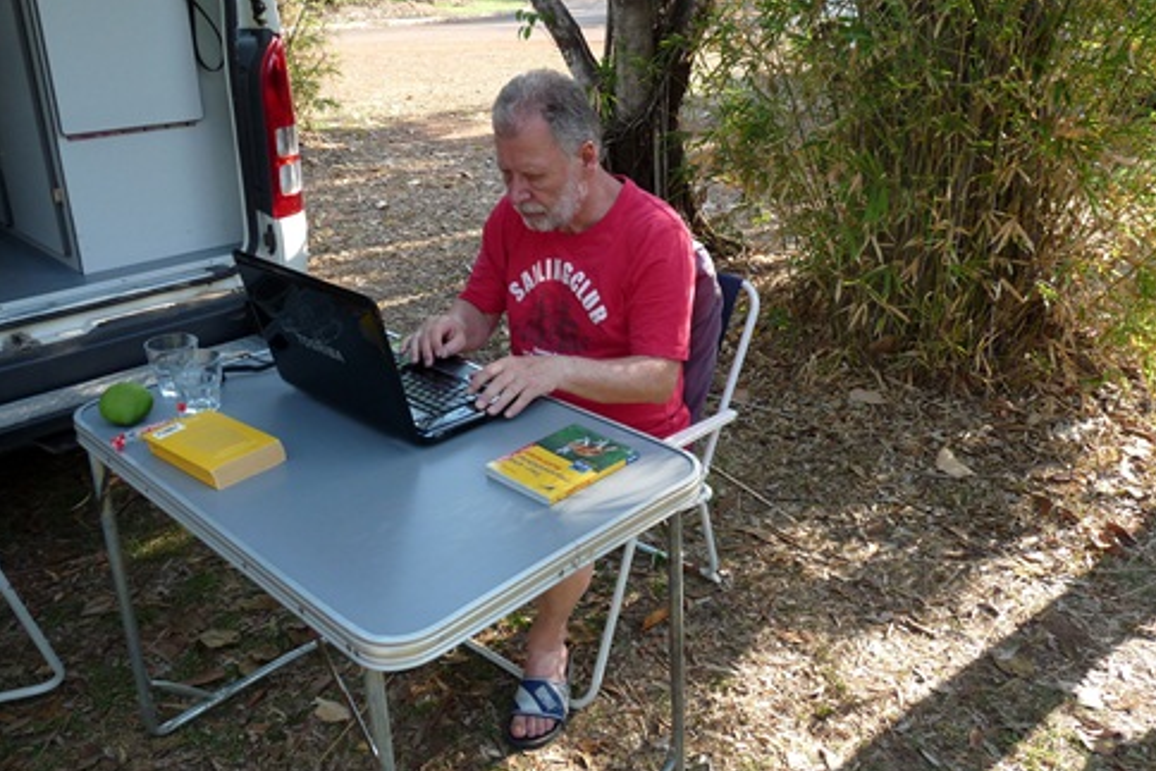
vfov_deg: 45.0
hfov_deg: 63.6
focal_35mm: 29
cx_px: 592
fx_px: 931
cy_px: 369
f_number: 3.2
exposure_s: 1/100
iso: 100
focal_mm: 4.8
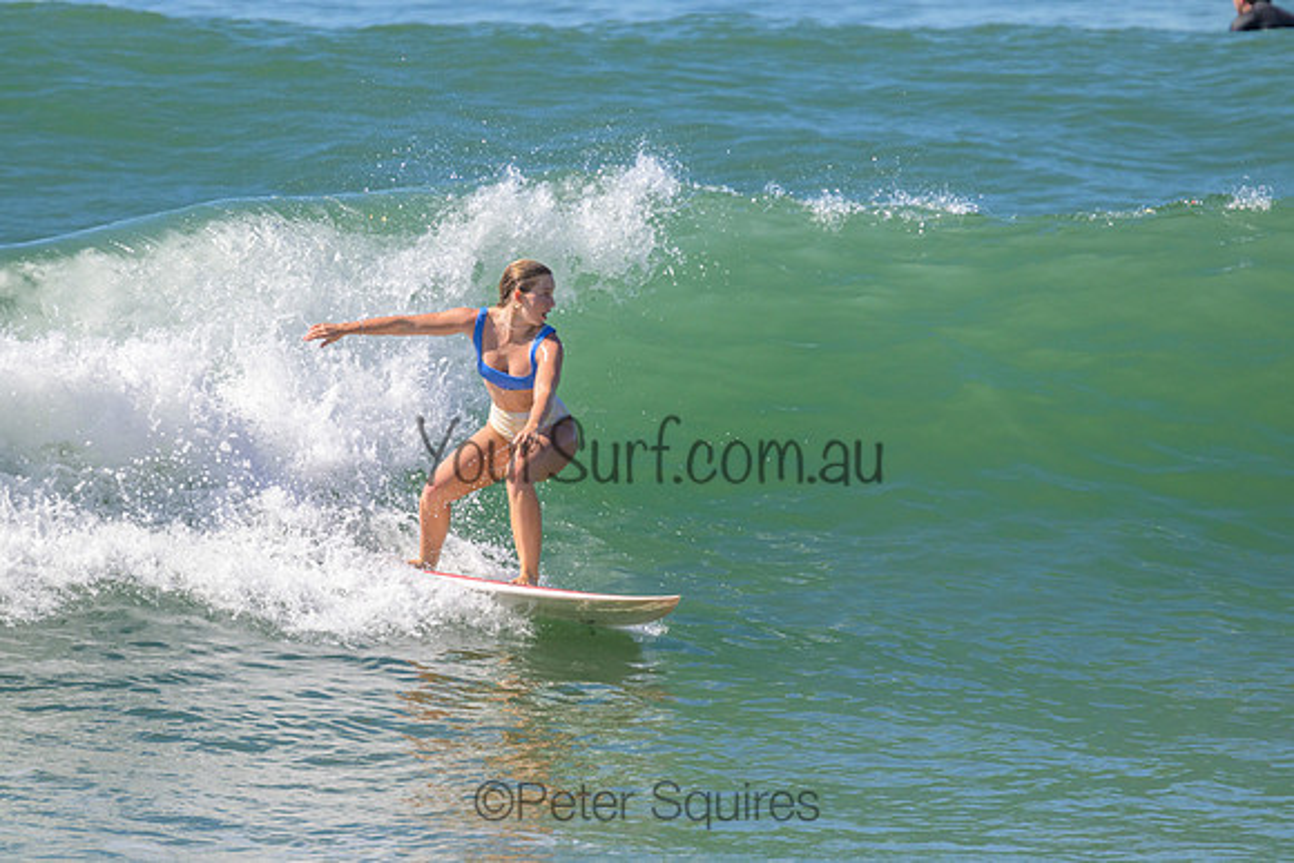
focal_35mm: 680
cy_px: 432
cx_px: 647
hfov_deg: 3.0
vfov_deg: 2.0
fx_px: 24447
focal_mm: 680
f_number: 11
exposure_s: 1/2000
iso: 800
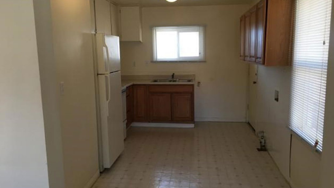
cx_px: 166
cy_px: 94
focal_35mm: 32
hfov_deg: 61.0
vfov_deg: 36.6
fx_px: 283
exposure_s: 1/30
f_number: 2.2
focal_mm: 4.15
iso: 32
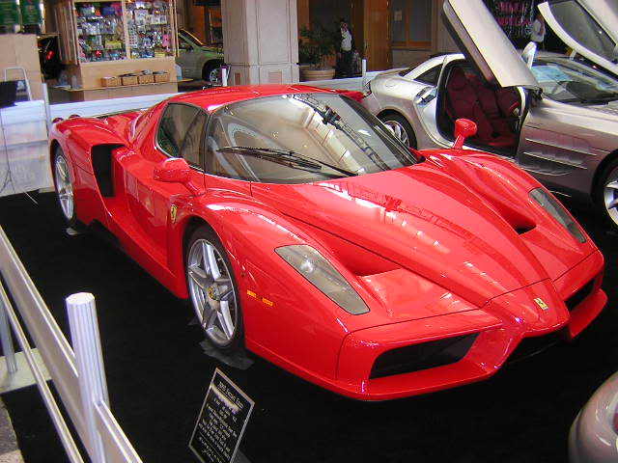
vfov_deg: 39.7
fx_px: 643
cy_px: 232
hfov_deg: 51.4
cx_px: 309
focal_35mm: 36
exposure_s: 1/30
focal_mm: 4.7
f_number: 2.6
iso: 112
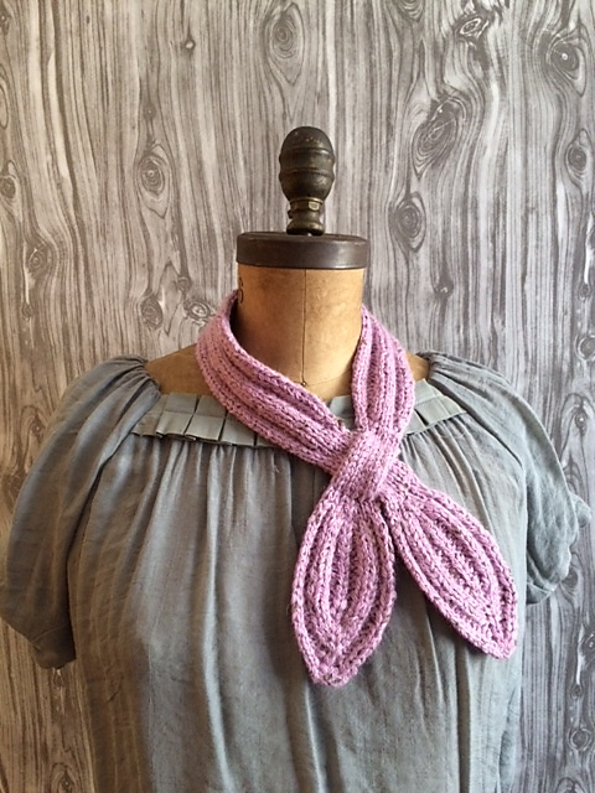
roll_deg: +2.1
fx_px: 665
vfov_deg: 61.7
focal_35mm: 29
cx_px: 298
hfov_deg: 48.2
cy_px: 396
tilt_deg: -9.5
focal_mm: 4.15
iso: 320
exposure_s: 1/17
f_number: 2.2
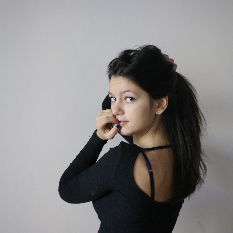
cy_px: 116
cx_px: 111
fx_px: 1028
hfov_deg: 12.9
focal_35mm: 135
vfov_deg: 12.9
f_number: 4
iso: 400
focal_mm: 70
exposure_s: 1/30
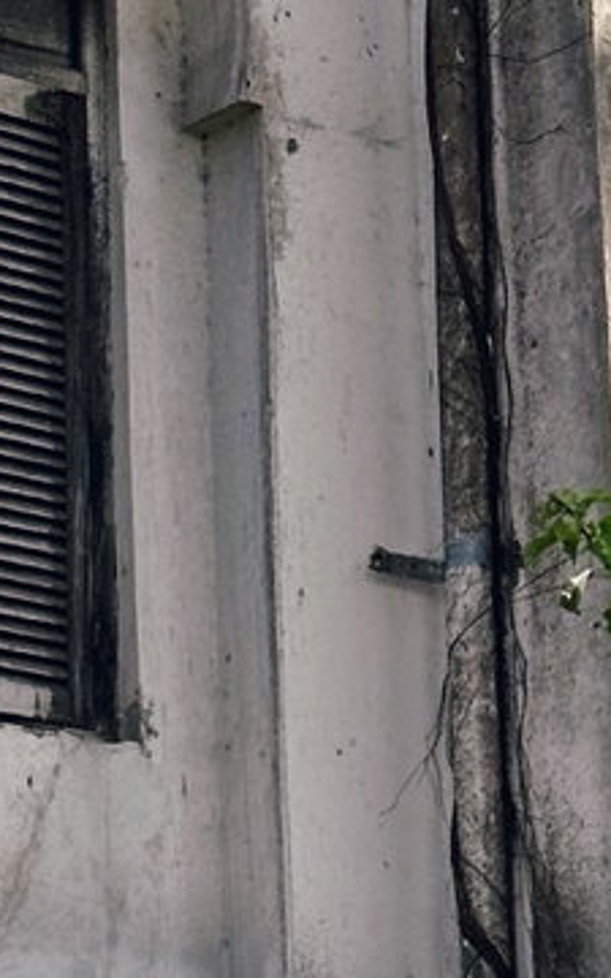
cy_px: 109
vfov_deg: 9.2
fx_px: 6021
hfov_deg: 5.8
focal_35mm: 226
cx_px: 377
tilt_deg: +20.8
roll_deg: +3.1
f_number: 1.78
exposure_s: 1/1880
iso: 64
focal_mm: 6.86
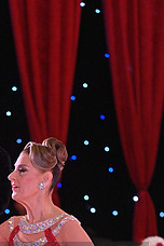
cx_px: 1
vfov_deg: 6.0
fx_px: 2350
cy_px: 278
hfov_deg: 4.0
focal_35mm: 344
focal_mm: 135
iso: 3200
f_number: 4.5
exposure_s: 1/400
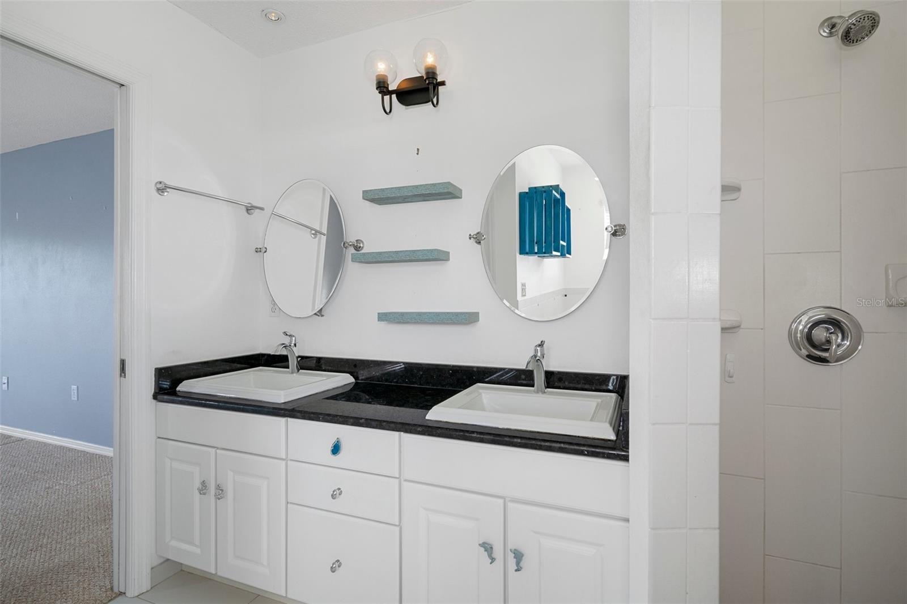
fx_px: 428
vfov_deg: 70.4
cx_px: 454
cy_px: 302
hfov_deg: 93.3
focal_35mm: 17
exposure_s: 1/8
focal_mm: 17
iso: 320
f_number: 8
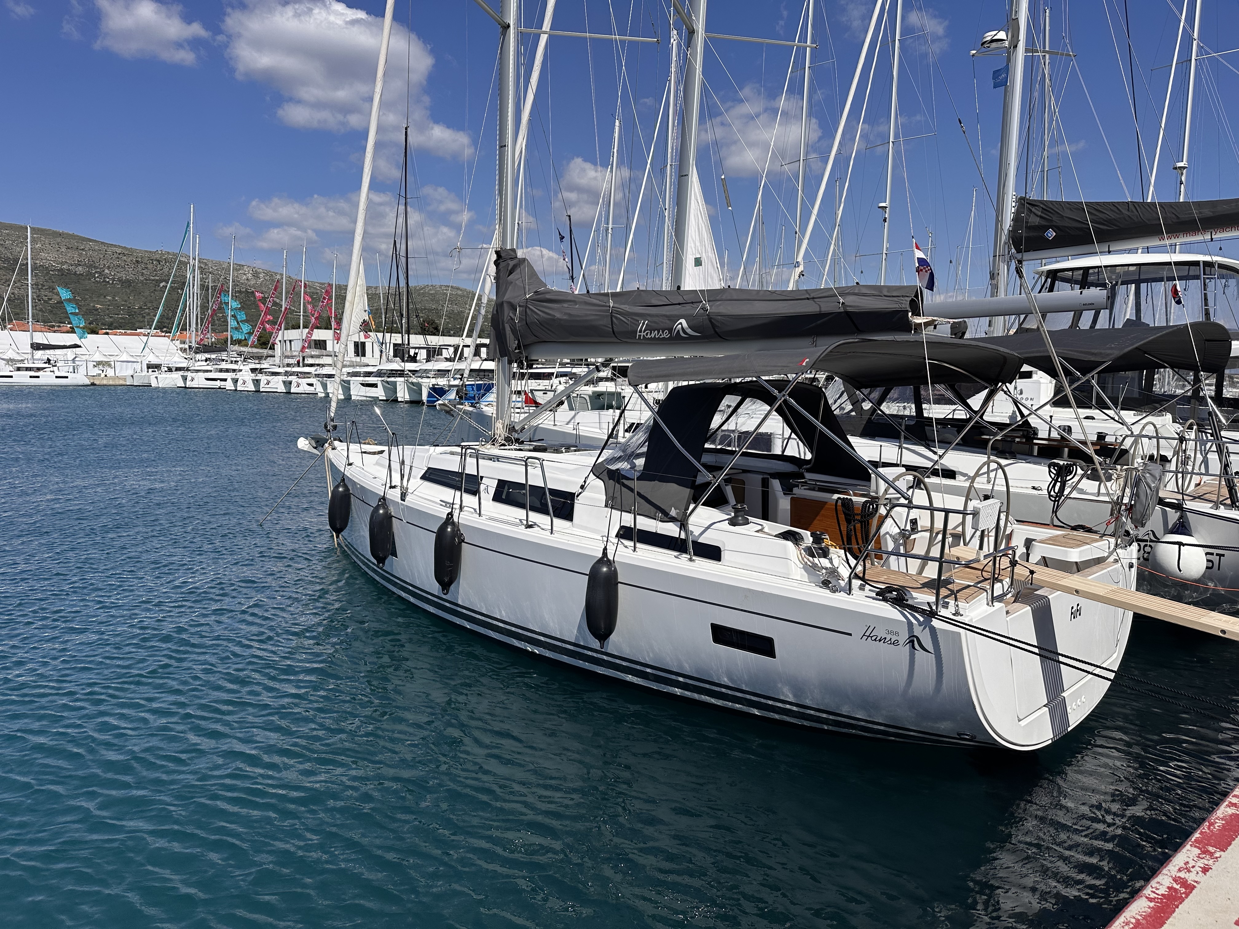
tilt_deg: -5.2
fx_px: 859
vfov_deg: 56.8
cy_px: 464
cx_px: 620
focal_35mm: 24
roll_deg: -1.8
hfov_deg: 71.6
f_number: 1.78
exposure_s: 1/8929
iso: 80
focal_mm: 6.86
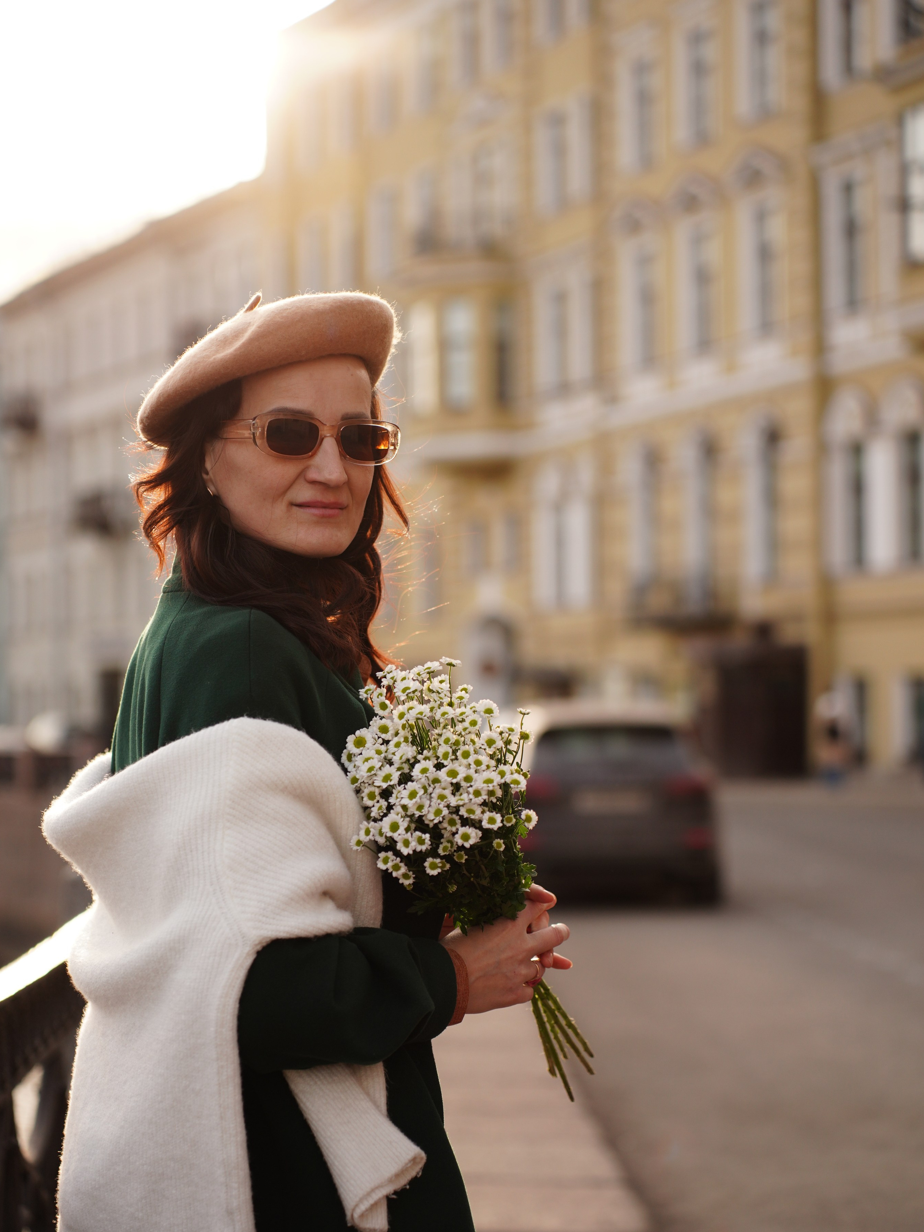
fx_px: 2918
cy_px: 640
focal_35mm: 82
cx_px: 463
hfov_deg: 18.0
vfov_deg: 23.8
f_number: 2.8
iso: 320
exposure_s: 1/1250
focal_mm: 75
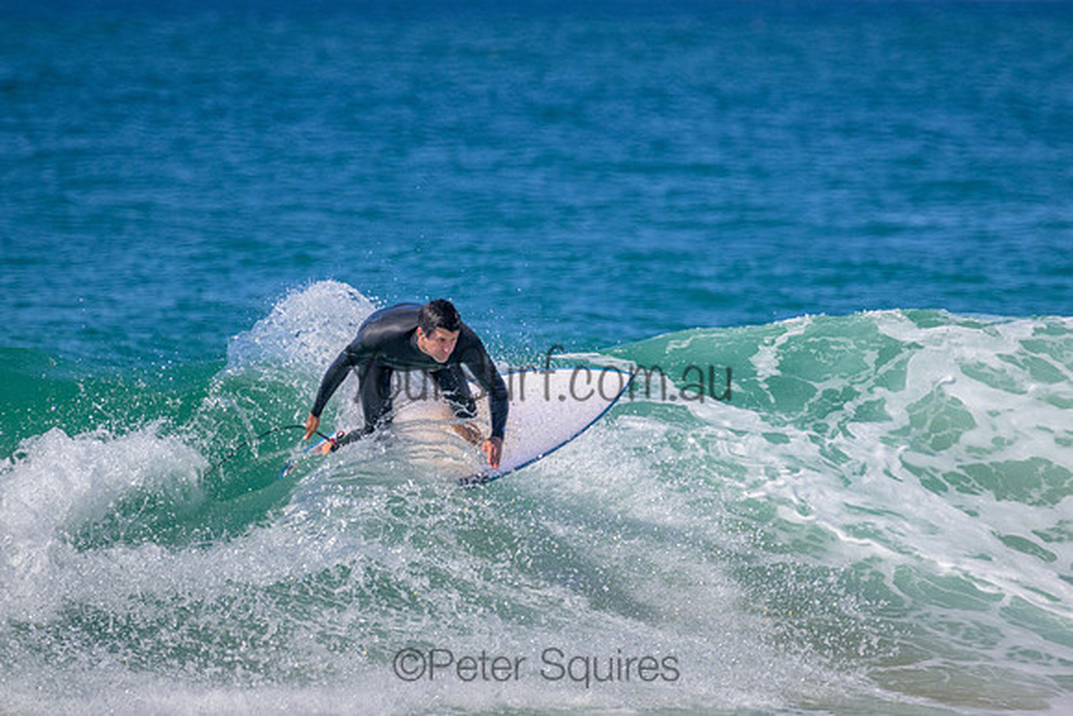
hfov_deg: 2.3
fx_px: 27174
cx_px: 611
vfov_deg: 1.5
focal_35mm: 912
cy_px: 308
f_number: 11
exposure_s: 1/2000
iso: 1800
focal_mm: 800
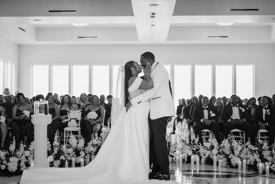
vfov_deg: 25.0
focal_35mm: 54
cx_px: 136
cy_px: 92
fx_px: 414
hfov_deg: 36.8
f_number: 2.2
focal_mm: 35
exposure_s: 1/500
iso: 2500
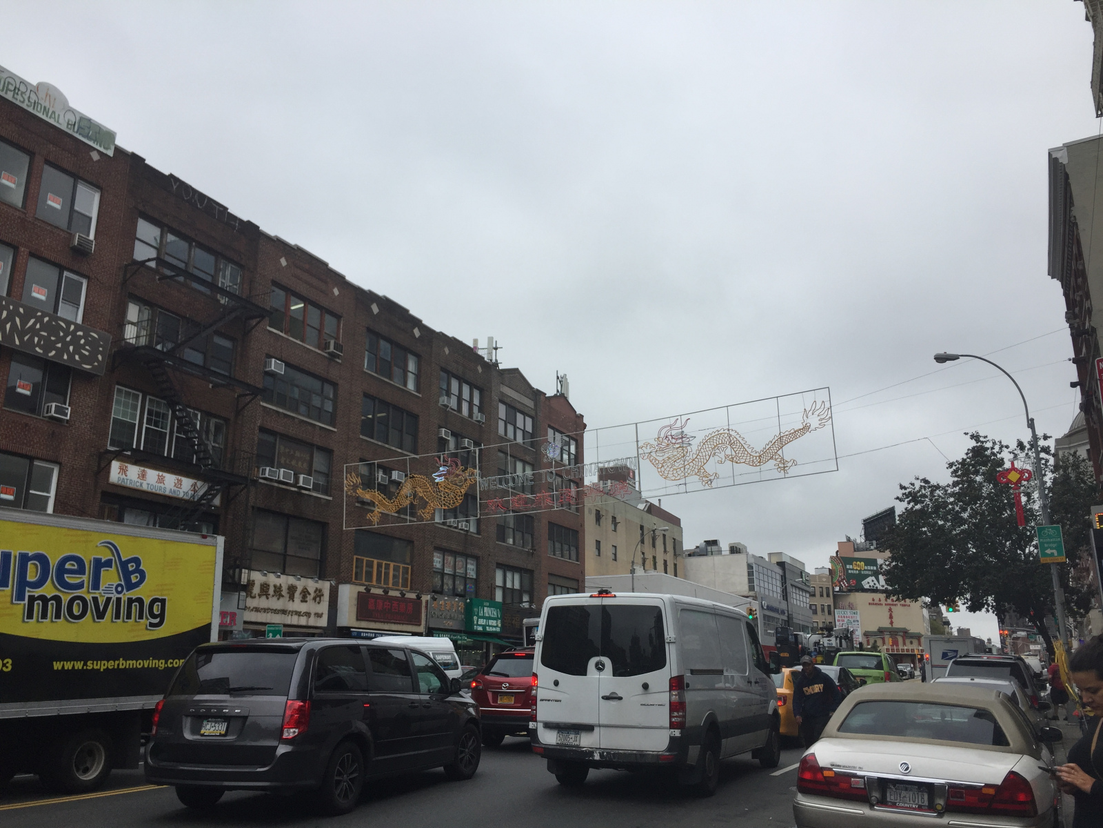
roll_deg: -0.5
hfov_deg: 61.7
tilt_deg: +16.5
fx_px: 924
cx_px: 552
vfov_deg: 48.2
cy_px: 414
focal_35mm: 29
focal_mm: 4.15
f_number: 2.2
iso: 32
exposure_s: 1/1041
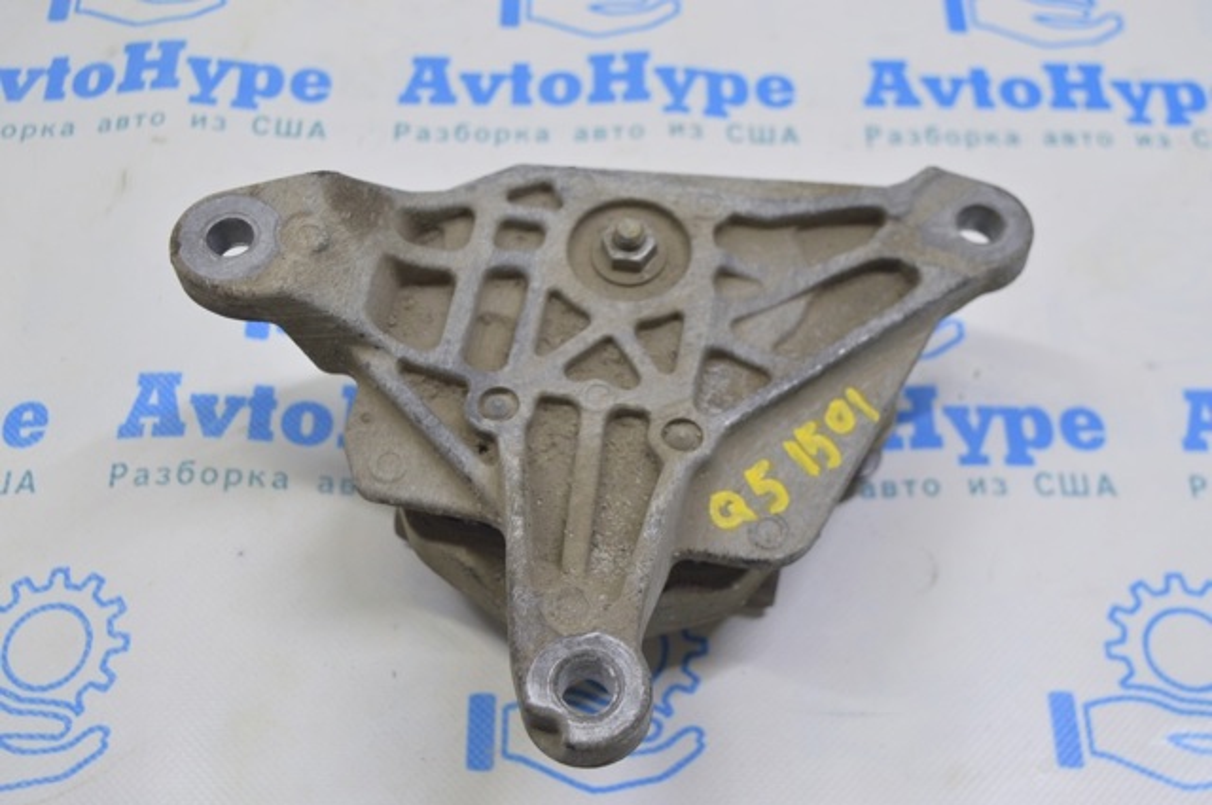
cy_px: 402
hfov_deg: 41.2
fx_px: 1614
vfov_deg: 28.0
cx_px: 606
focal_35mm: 48
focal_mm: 32
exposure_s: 1/25
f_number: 5.6
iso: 400
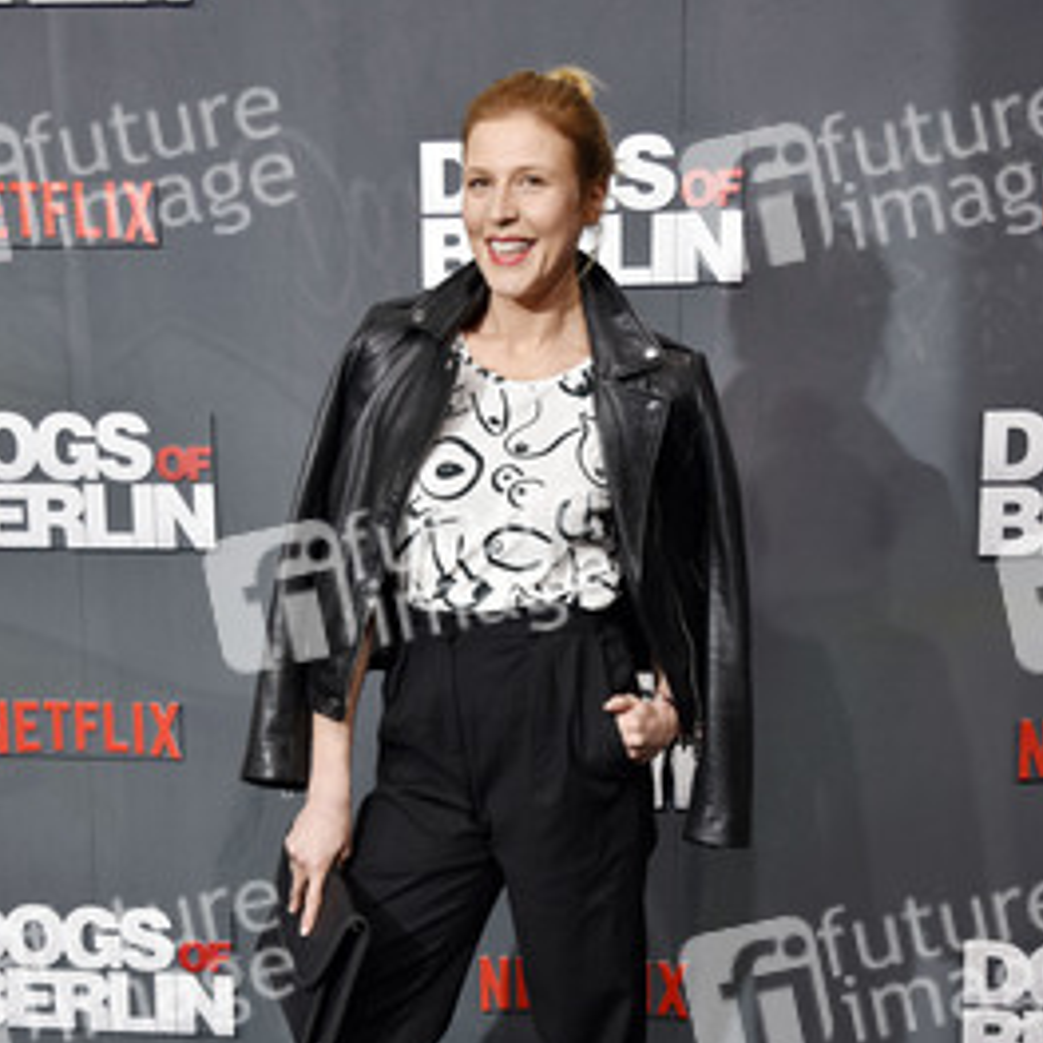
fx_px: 2114
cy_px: 777
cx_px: 523
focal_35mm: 62
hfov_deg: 27.7
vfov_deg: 27.4
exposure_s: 1/200
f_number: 7.1
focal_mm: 48
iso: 250
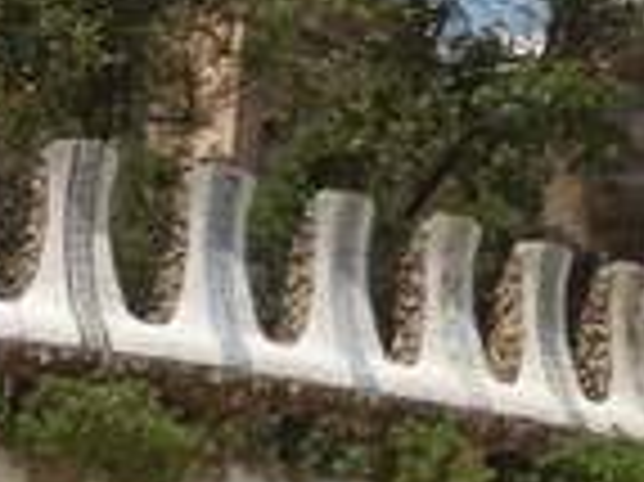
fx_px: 3327
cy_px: -108
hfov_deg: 9.9
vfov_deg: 8.2
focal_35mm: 179
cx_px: 1446
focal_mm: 4.5
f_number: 6.6
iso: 100
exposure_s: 1/400
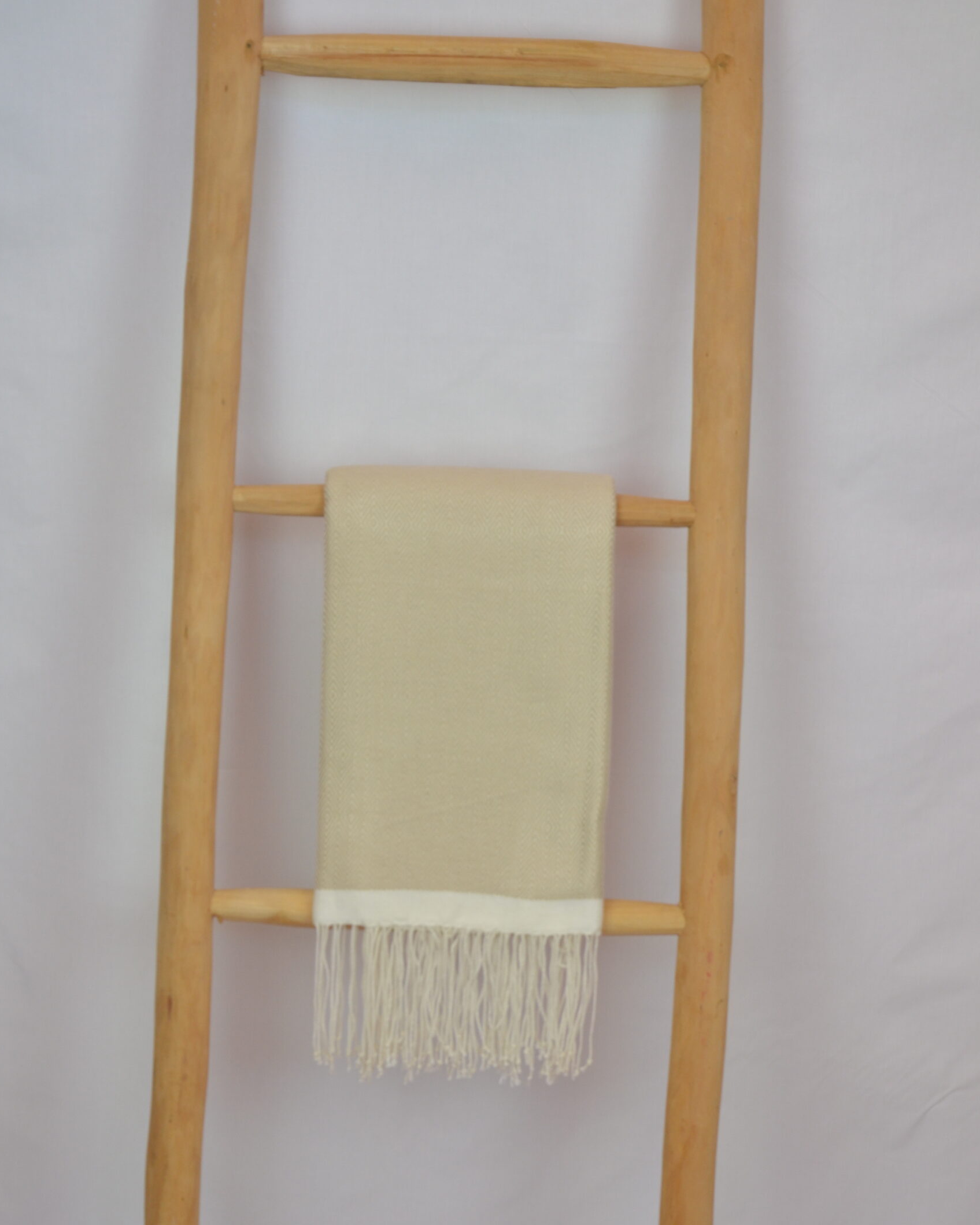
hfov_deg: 20.0
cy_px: 735
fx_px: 2775
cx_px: 488
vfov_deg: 24.8
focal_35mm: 77
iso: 400
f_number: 7.1
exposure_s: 1/50
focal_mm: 45
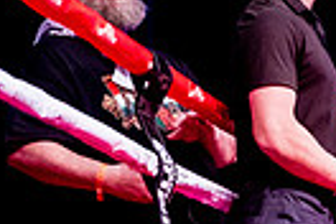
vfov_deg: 6.6
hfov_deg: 9.4
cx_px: 662
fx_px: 1923
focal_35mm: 206
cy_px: 266
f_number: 2.8
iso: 4000
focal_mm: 47
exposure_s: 1/500
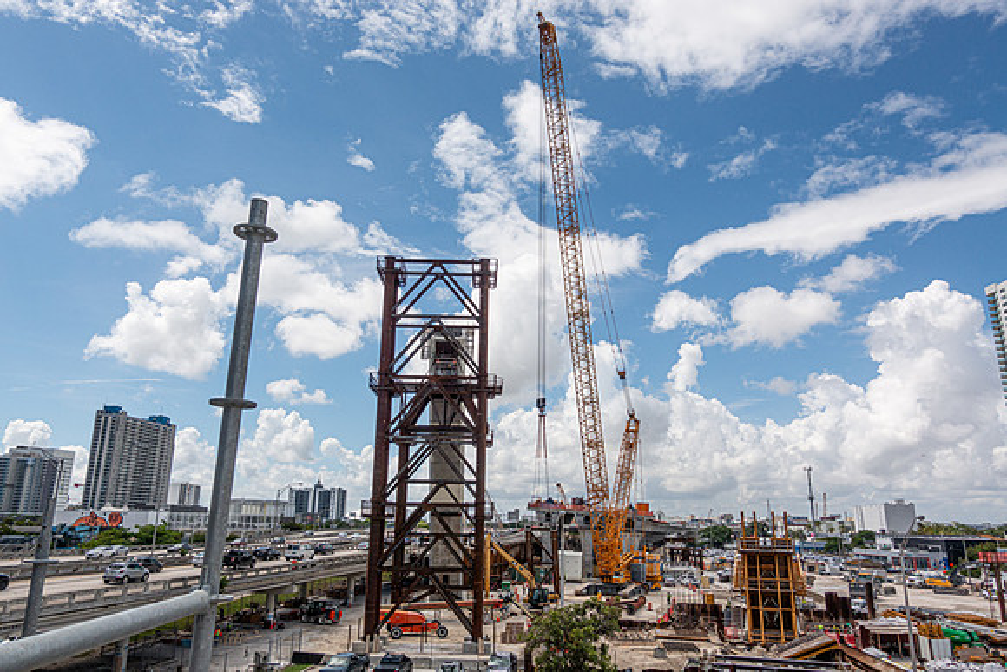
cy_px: 336
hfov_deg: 73.7
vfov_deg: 53.2
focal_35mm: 24
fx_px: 671
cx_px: 504
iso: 125
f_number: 4.5
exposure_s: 1/250
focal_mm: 8.98
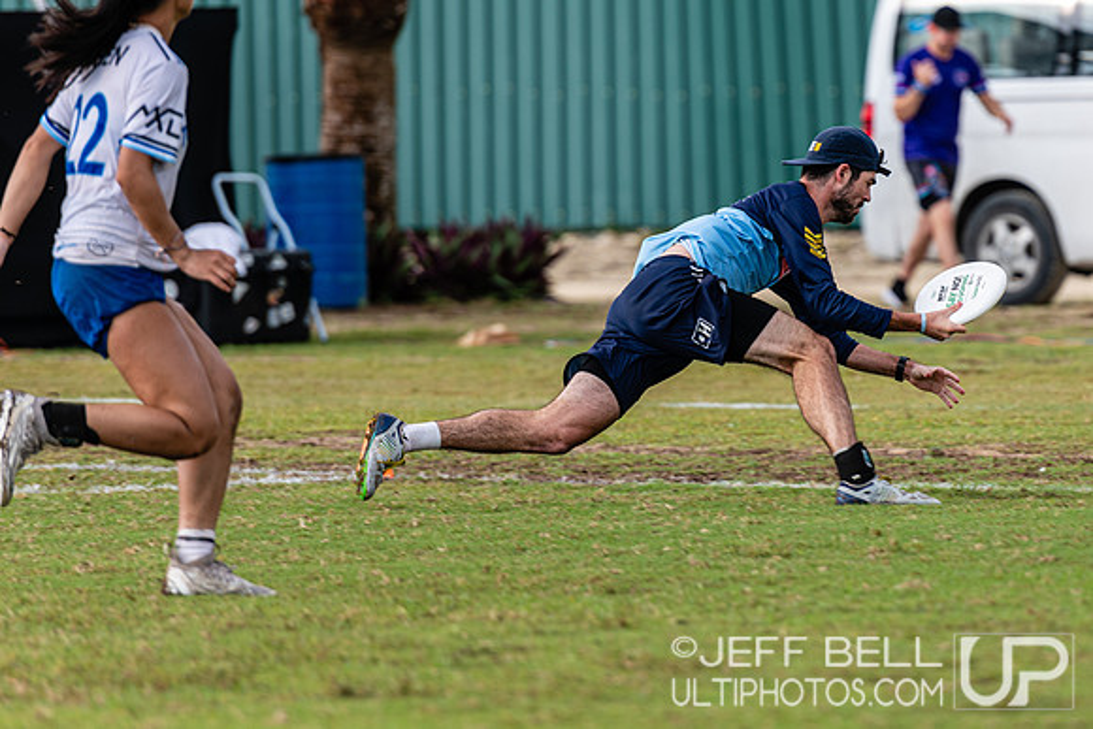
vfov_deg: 4.2
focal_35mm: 327
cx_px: 824
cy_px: 264
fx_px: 9925
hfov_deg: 6.3
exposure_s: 1/1000
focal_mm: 200
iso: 100
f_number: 3.2
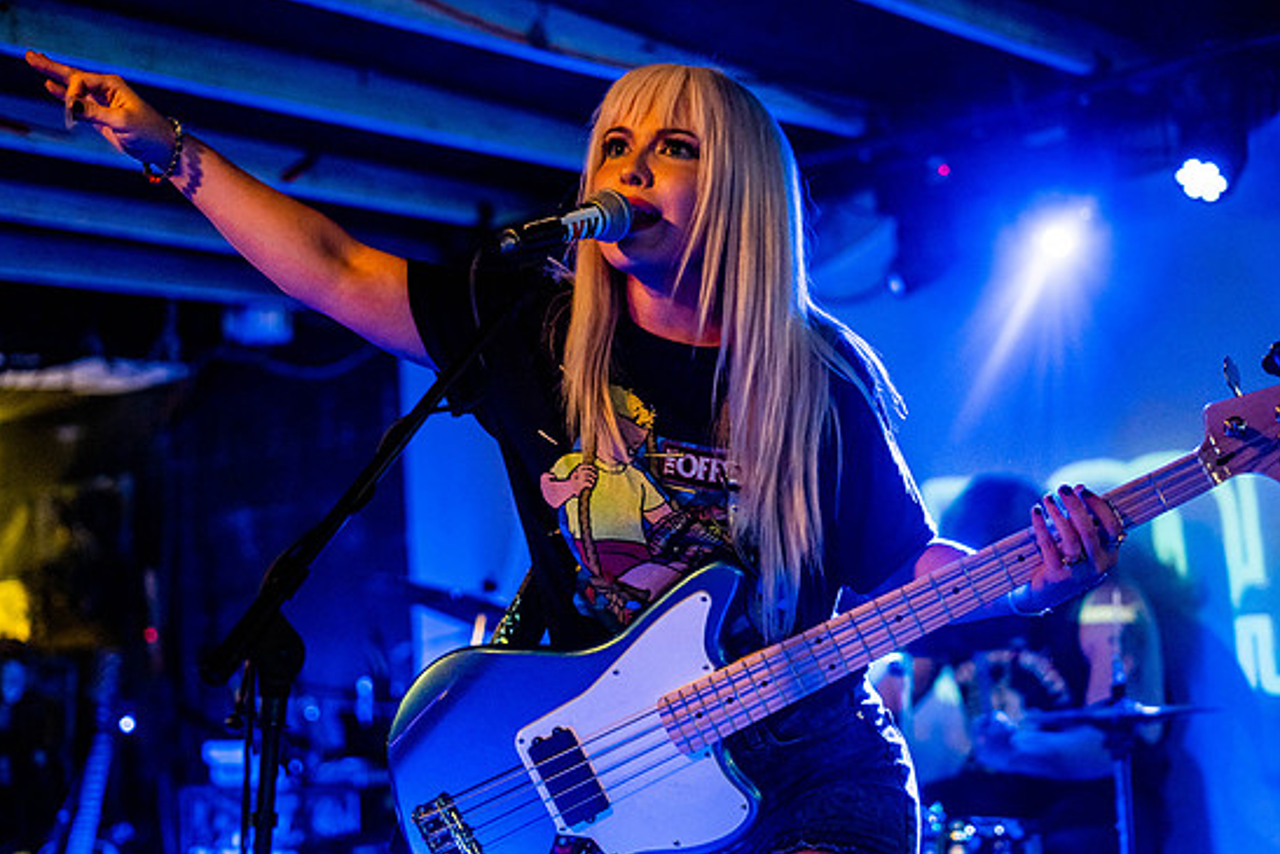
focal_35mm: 53
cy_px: 411
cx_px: 620
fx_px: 1885
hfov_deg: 37.5
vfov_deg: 25.5
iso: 3200
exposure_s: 1/160
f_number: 2.2
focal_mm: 50
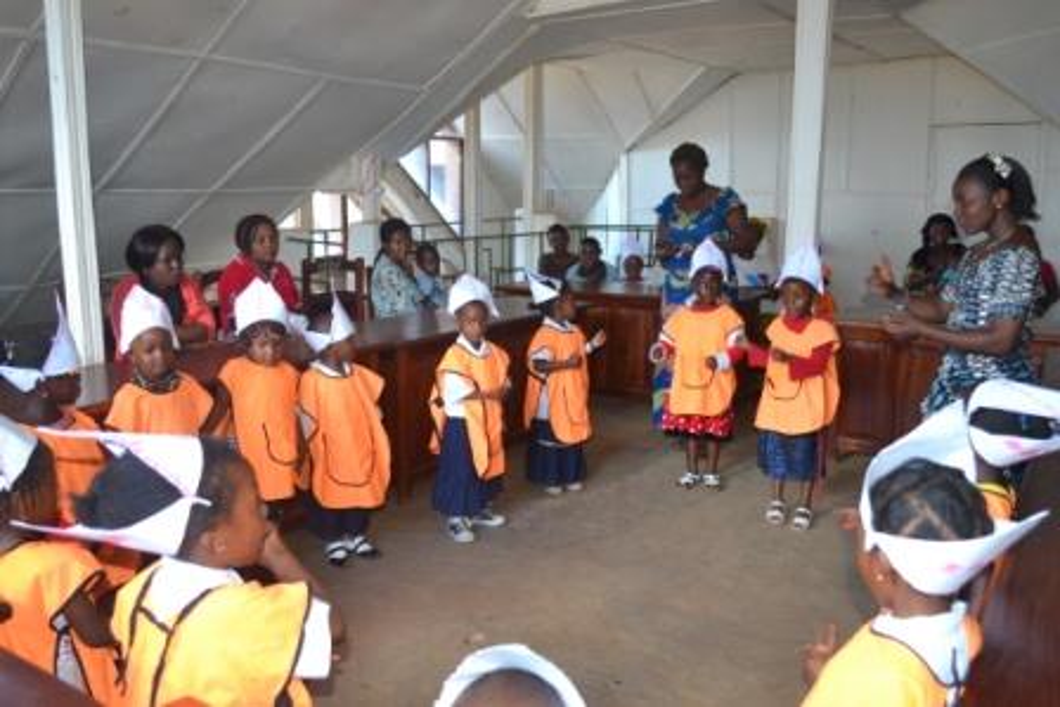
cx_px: 530
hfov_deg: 57.2
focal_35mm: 33
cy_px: 354
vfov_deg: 40.0
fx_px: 972
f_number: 3.8
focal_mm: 22
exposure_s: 1/60
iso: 900
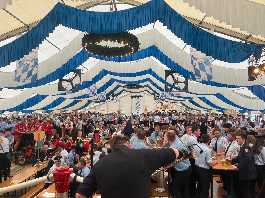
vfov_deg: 53.1
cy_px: 99
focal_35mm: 26
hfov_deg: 67.3
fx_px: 199
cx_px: 132
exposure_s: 1/322
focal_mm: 5.1
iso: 50
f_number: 1.6
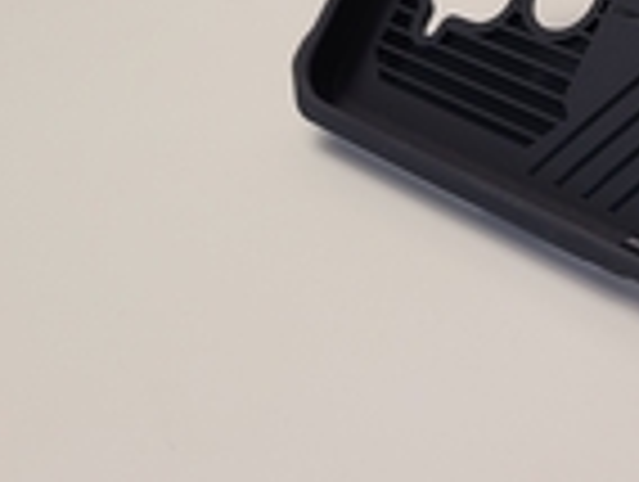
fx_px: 1350
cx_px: 747
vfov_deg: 20.1
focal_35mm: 73
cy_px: 131
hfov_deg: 24.4
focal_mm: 5.4
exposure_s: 1/100
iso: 64
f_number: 1.8
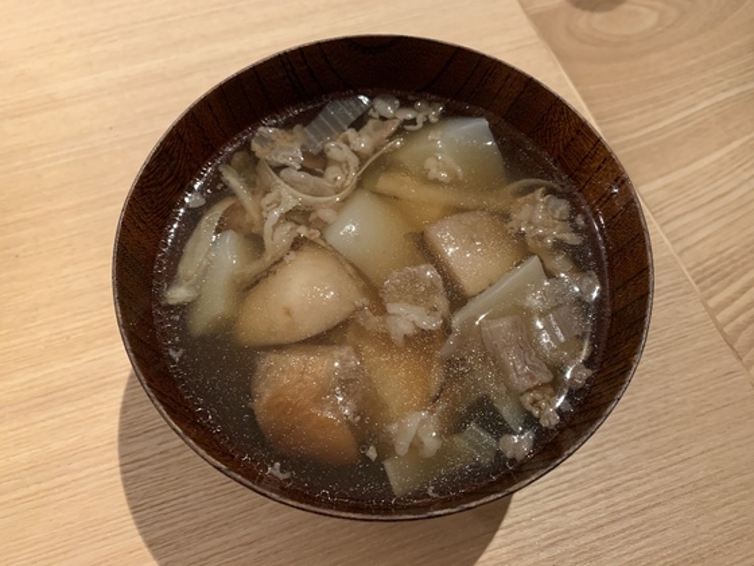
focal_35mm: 26
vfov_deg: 53.1
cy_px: 283
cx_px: 377
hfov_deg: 67.3
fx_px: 566
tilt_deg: -65.4
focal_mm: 4.25
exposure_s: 1/33
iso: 400
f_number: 1.8
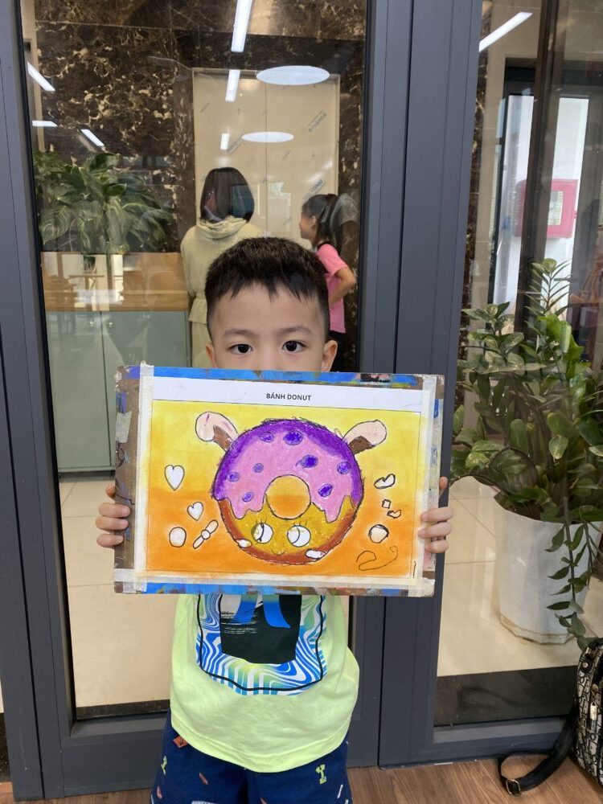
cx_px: 302
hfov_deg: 53.1
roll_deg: -0.6
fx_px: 604
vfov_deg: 67.3
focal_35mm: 26
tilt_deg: -12.1
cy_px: 402
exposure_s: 1/100
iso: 125
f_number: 1.8
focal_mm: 4.25
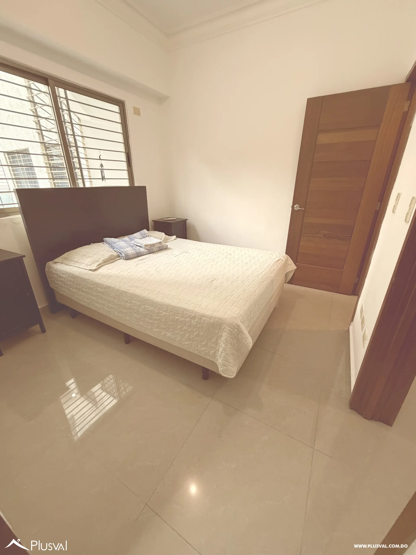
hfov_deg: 85.7
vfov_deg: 102.1
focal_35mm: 14
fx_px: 224
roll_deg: +0.7
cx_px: 208
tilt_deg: -23.3
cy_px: 278
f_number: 2.2
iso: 320
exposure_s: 1/120
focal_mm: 2.22
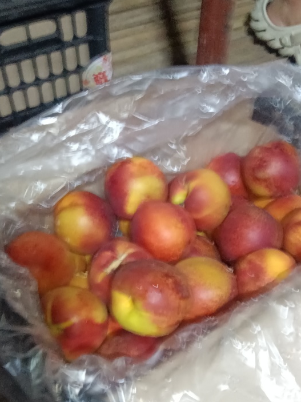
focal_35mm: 41
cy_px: 268
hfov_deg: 34.8
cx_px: 197
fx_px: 475
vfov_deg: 45.1
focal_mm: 3.66
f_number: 2.2
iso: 1415
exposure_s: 1/14.3
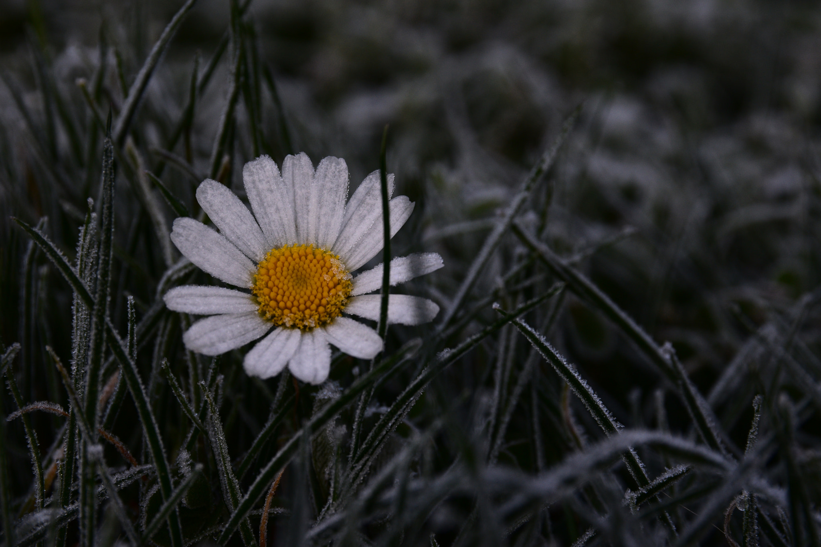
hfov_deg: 19.5
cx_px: 410
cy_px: 274
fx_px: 2394
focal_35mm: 105
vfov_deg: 13.0
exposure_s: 1/320
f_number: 10
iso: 400
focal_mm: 70
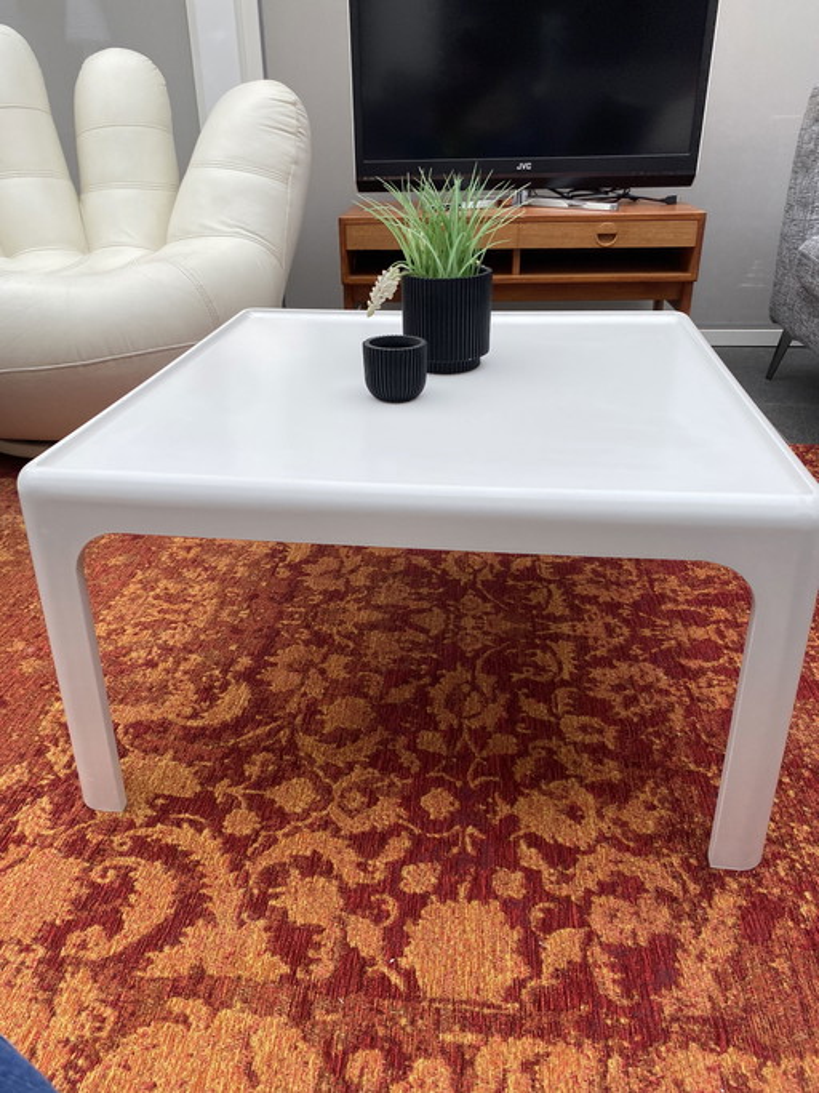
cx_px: 410
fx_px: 820
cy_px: 546
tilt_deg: -23.4
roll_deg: +1.4
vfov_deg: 67.3
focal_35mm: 26
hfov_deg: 53.0
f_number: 1.8
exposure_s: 1/491
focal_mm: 4.25
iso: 32
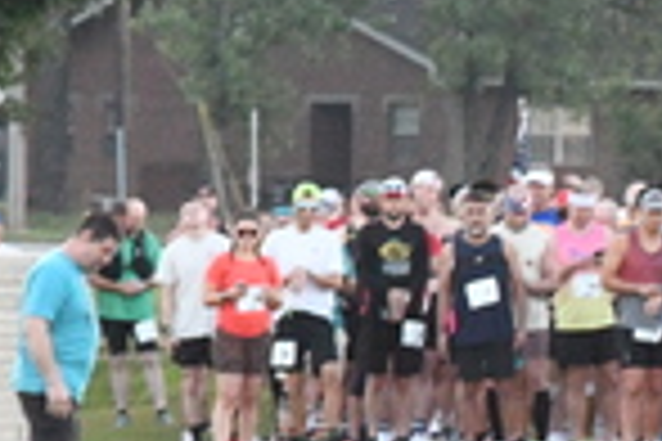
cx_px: 779
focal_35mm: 896
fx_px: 16475
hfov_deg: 2.3
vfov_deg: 1.5
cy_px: 394
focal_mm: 120
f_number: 13
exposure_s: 1/250
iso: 8000
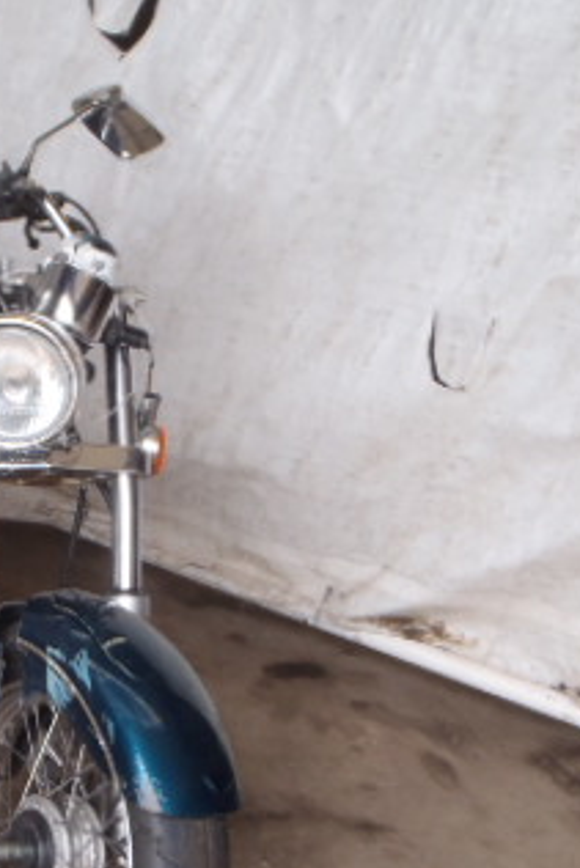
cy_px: 591
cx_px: -129
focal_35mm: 59
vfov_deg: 33.6
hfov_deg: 21.3
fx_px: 1424
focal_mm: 5
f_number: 3.5
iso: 100
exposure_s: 1/60
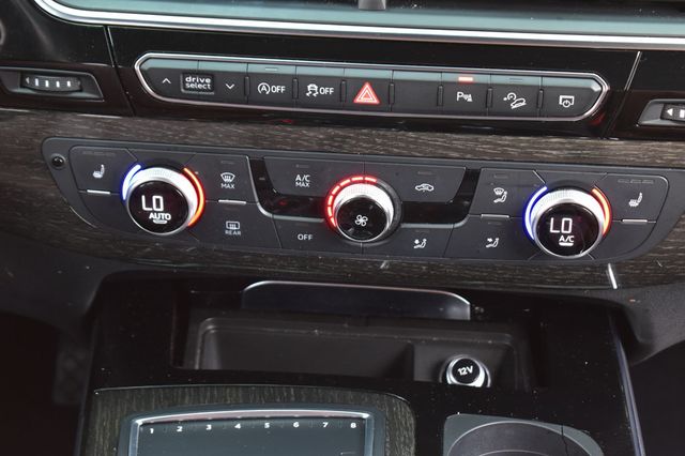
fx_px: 1569
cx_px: 342
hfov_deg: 24.6
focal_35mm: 82
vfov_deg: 16.5
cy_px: 228
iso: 900
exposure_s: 1/15
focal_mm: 55
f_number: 6.3
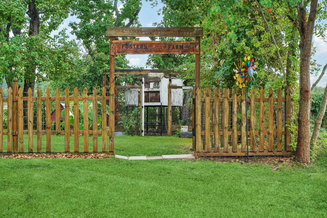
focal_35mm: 70
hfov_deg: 28.8
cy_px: 109
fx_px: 636
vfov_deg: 19.5
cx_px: 164
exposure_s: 1/125
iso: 500
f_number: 8
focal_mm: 70
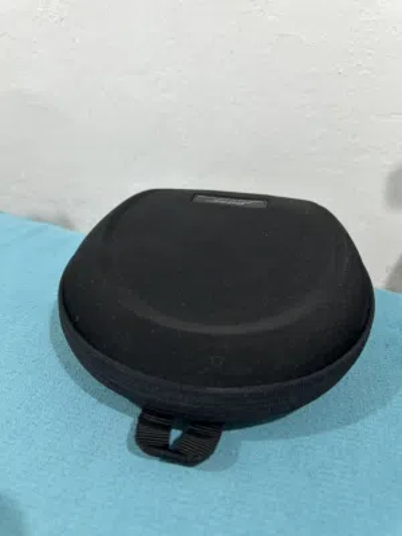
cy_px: 268
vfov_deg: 71.6
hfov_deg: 56.8
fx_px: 372
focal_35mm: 24
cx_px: 201
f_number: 1.78
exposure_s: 1/60
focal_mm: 6.86
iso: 250
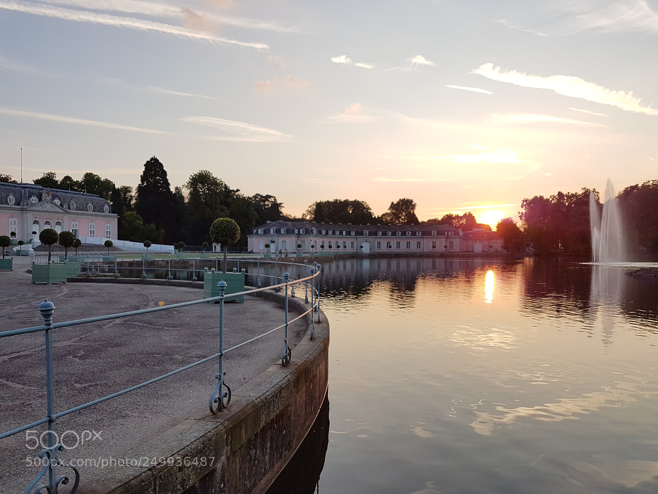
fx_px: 494
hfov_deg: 67.3
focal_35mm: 26
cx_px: 329
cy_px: 247
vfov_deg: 53.1
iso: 40
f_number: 1.7
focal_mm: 4.2
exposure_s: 1/634
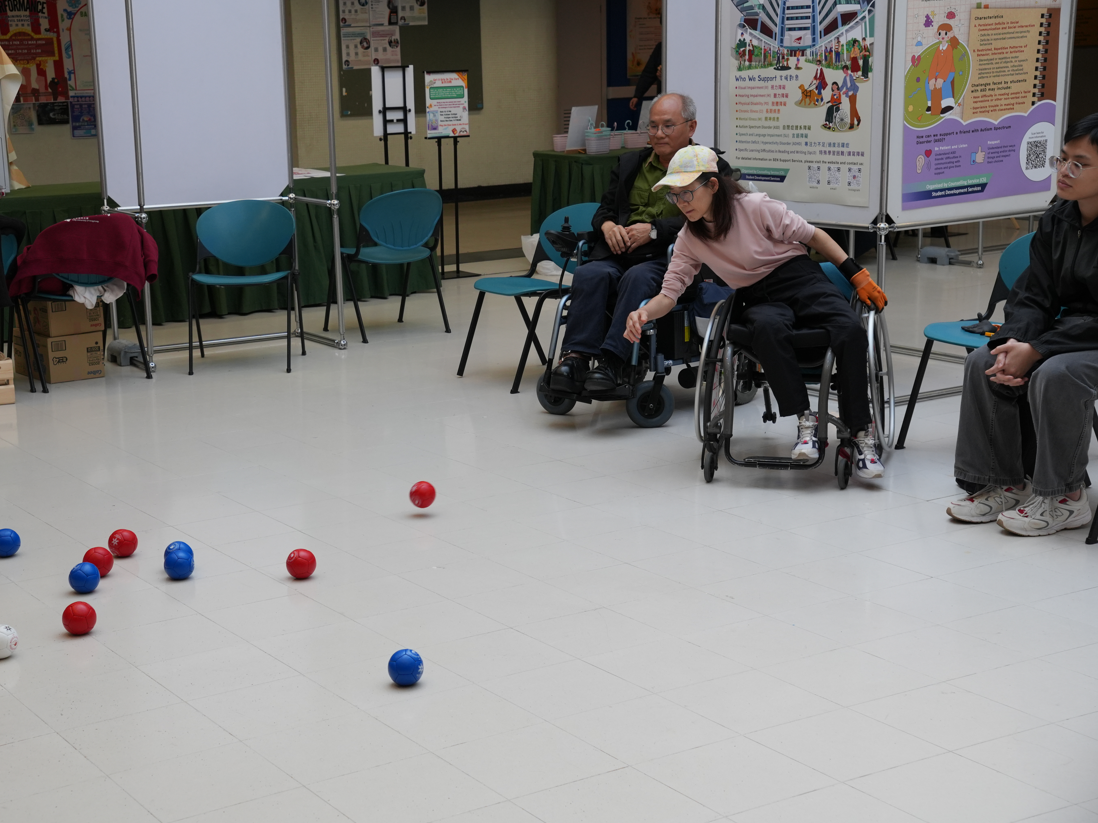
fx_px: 1746
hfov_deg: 34.8
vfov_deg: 26.5
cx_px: 470
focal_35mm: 55
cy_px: 409
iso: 400
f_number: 4.5
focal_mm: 33.3
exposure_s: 1/200
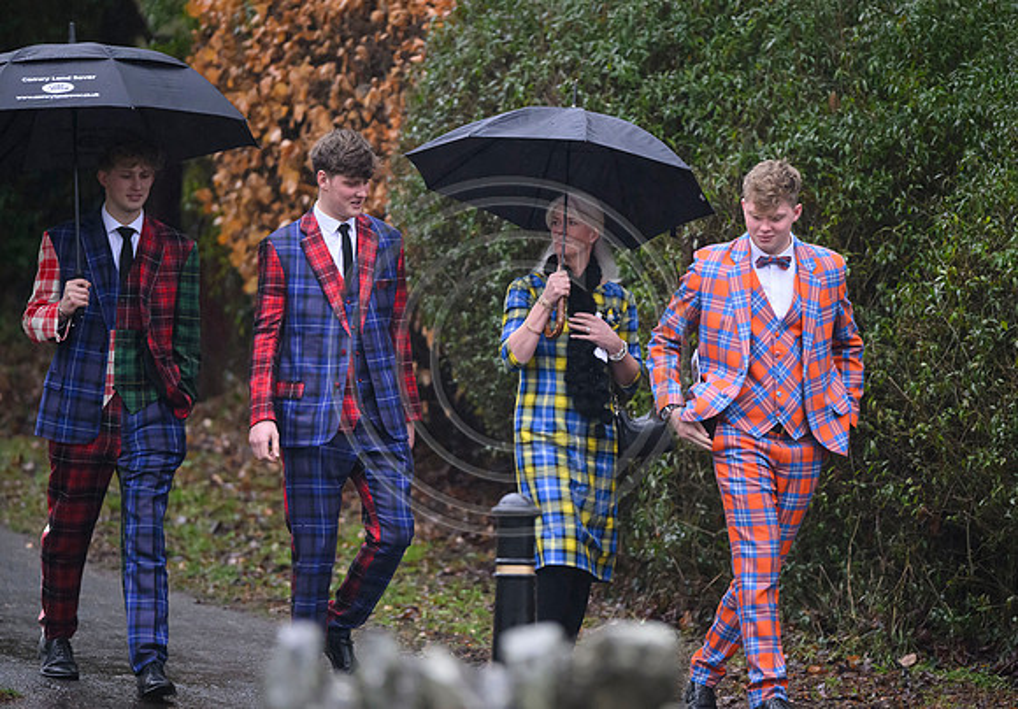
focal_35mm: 430
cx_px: 556
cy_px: 339
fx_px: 12342
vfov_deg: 3.3
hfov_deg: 4.7
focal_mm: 400
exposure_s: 1/640
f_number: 3.5
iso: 5000
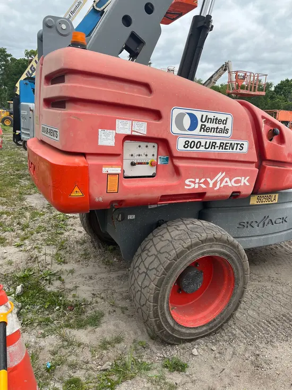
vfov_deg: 67.3
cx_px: 146
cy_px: 195
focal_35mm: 26
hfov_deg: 53.1
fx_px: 292
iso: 40
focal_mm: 5.1
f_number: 1.6
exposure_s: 1/158
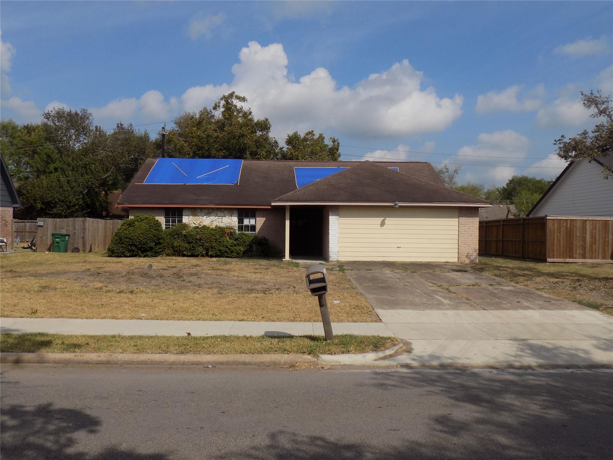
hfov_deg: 60.0
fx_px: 531
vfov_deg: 46.8
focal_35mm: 30
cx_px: 306
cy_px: 230
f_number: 10.6
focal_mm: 5.3
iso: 80
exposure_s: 1/200
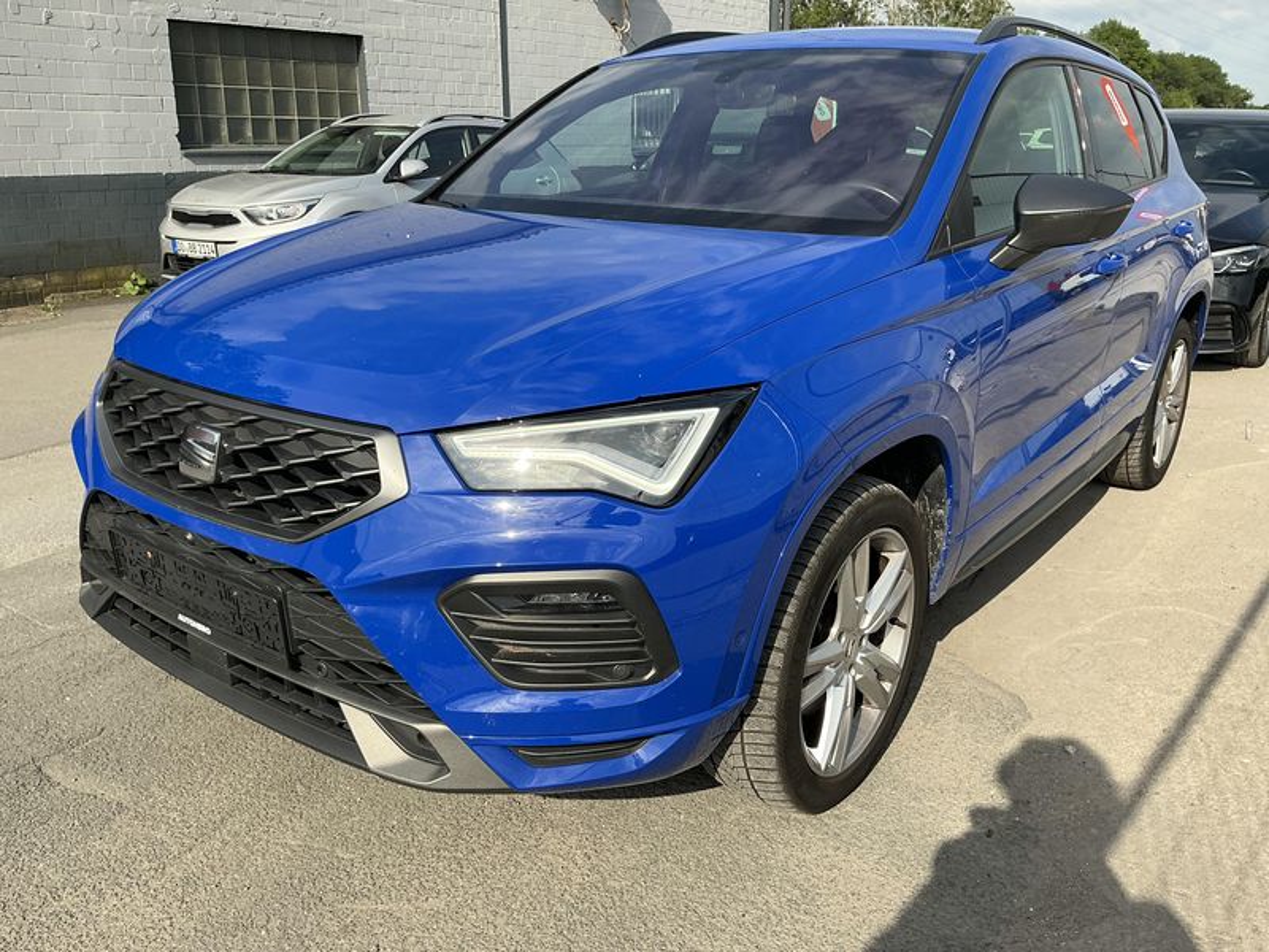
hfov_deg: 63.4
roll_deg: +0.9
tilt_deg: -16.5
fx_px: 1026
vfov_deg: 49.7
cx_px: 634
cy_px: 476
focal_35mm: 28
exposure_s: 1/1451
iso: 25
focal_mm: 3
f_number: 1.8
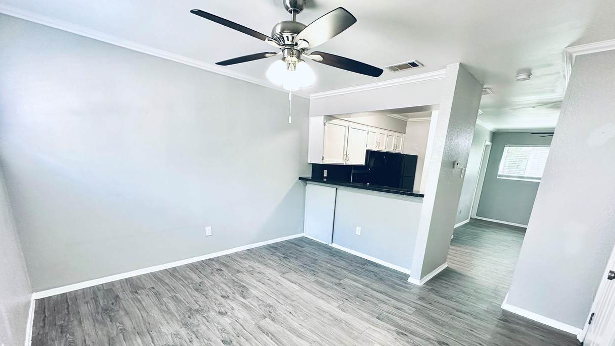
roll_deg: -3.0
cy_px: 225
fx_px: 261
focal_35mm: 16
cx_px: 316
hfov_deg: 99.4
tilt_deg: -15.0
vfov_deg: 65.6
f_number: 2.2
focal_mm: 2.22
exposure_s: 1/60
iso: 250
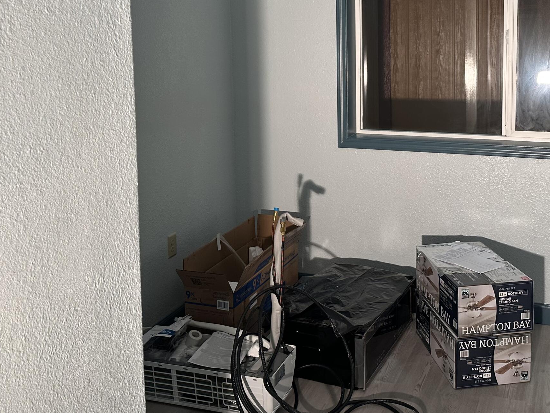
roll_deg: +1.1
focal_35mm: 42
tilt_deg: -4.7
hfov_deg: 44.6
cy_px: 88
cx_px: 323
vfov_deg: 33.4
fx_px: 667
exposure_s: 1/120
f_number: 1.78
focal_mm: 6.86
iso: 125
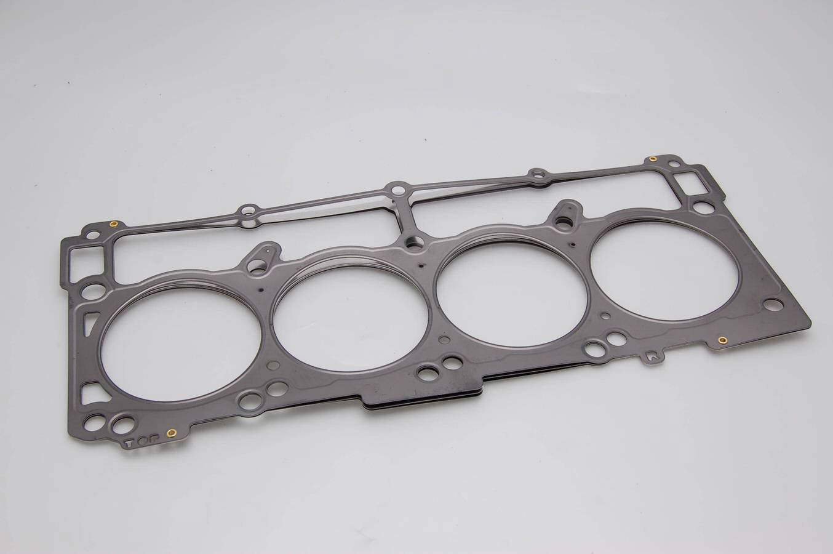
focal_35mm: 45
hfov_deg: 43.6
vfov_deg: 29.8
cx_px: 416
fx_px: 1040
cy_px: 277
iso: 200
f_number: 8
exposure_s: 1/125
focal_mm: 30
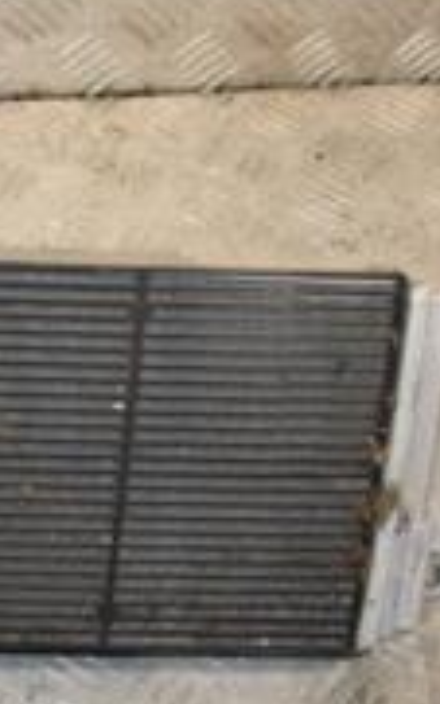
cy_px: 350
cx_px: -495
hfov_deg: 12.3
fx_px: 1747
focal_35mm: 91
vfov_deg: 22.8
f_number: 6.3
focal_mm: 18
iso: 800
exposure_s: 1/200
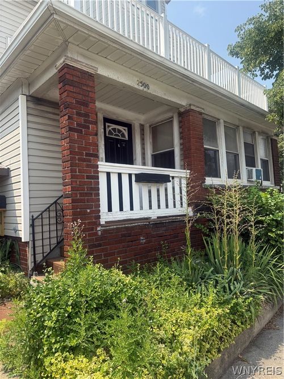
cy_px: 190
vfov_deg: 71.6
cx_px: 142
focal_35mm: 24
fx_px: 263
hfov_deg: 56.8
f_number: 1.78
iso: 80
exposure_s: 1/2000
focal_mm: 6.76
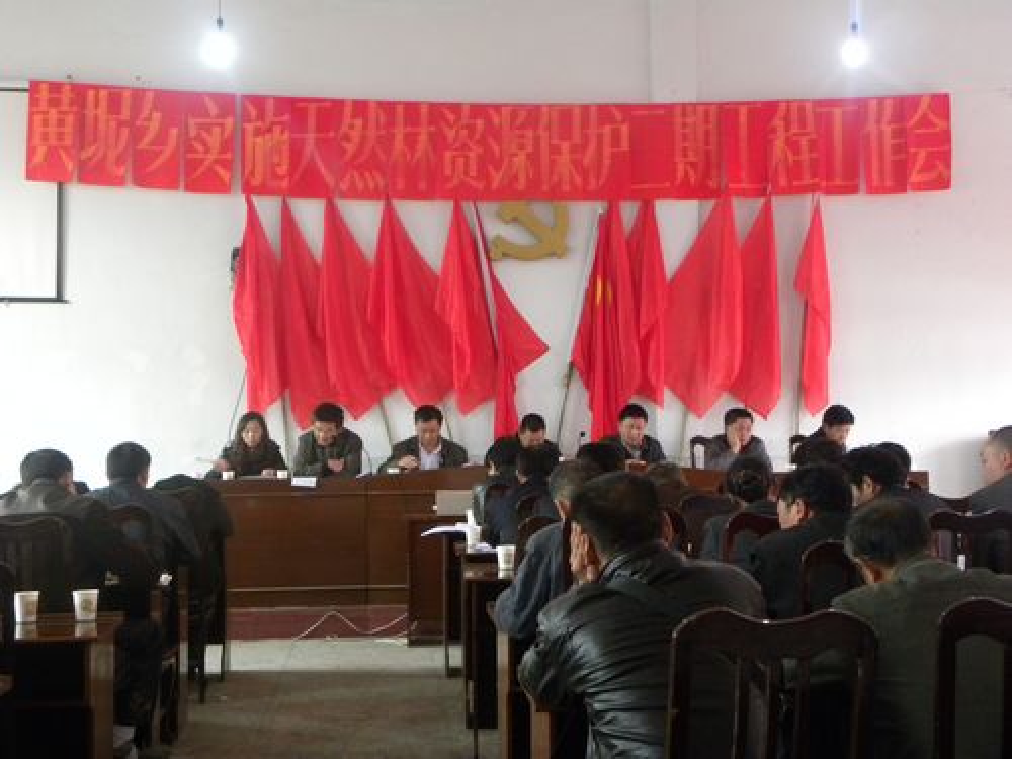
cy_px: 380
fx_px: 1520
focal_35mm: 52
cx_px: 506
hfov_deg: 36.8
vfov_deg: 28.0
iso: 400
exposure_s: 1/30.3
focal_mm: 9.2
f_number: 3.5
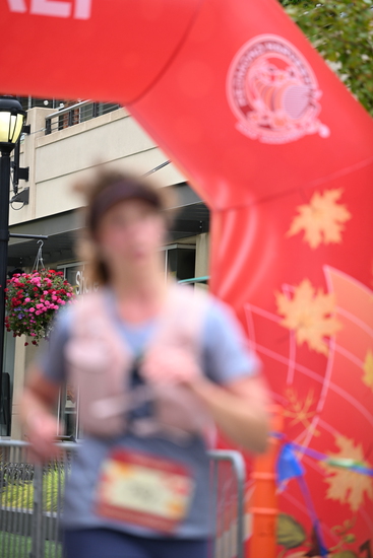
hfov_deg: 9.5
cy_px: 279
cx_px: 186
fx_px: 2252
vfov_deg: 14.1
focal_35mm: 145
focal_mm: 145
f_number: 2.8
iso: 640
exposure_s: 1/2000
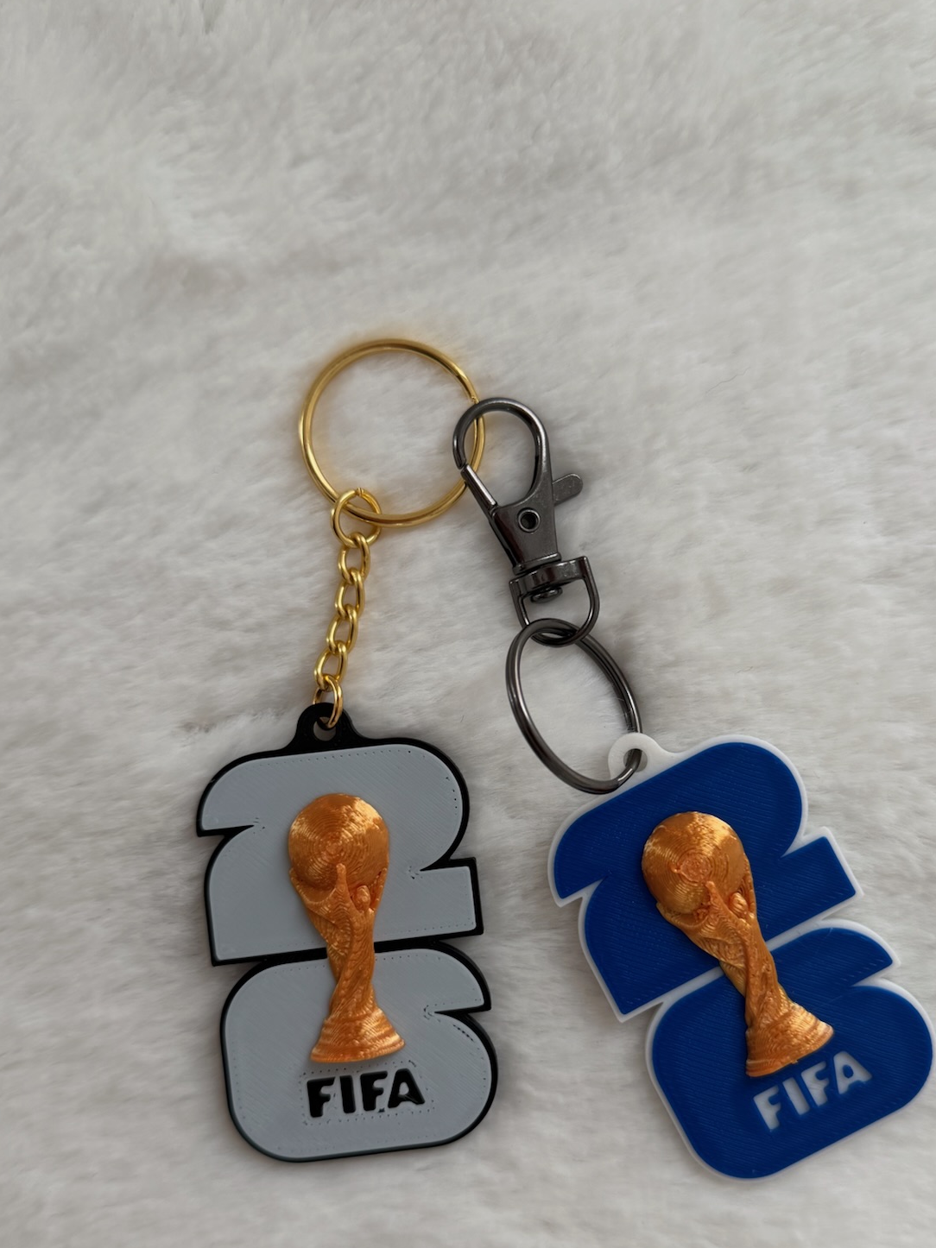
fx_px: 1226
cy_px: 749
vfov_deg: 53.6
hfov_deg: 41.7
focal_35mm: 34
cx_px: 536
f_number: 1.78
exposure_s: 1/121
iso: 80
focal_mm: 6.76
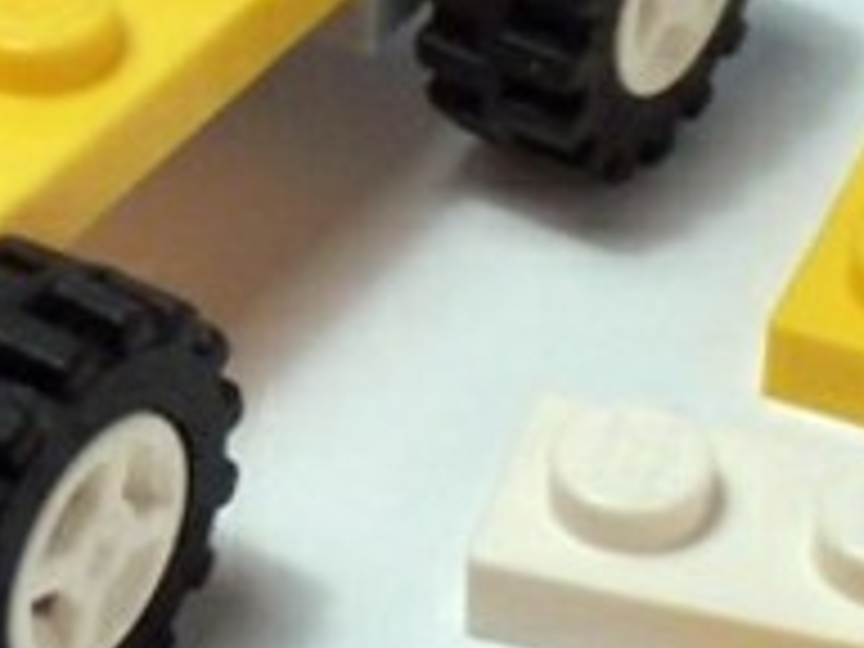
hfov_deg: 11.4
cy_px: 362
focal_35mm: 173
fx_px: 4318
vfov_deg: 8.6
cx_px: 396
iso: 80
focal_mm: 6.61
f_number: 3.9
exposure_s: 1/100
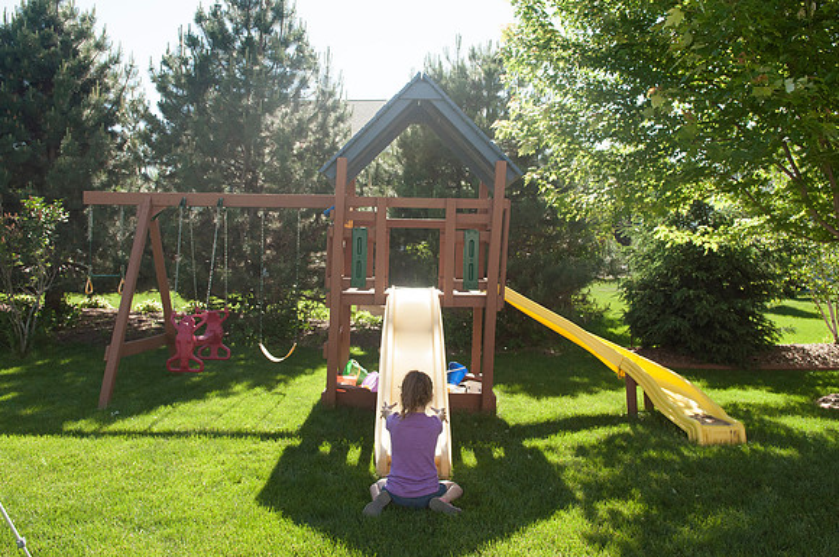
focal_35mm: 27
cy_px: 278
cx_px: 420
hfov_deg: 67.5
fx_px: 628
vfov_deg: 47.8
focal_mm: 18
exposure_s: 1/2000
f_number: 5
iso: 400
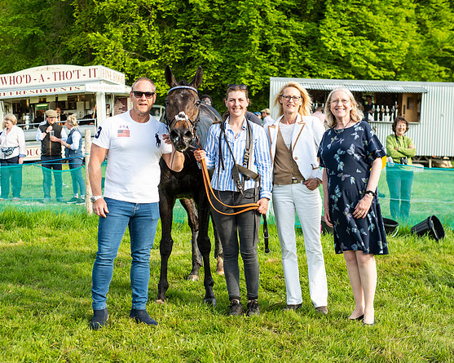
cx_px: 210
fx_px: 765
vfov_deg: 26.7
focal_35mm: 57
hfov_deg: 33.0
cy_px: 182
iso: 200
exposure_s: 1/500
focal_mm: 50
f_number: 5
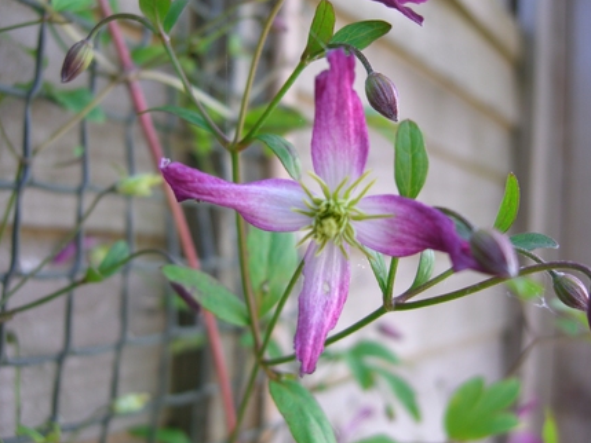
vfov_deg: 36.8
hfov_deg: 47.8
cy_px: 224
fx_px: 666
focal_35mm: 39
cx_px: 291
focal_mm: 7.9
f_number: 2.8
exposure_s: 1/200
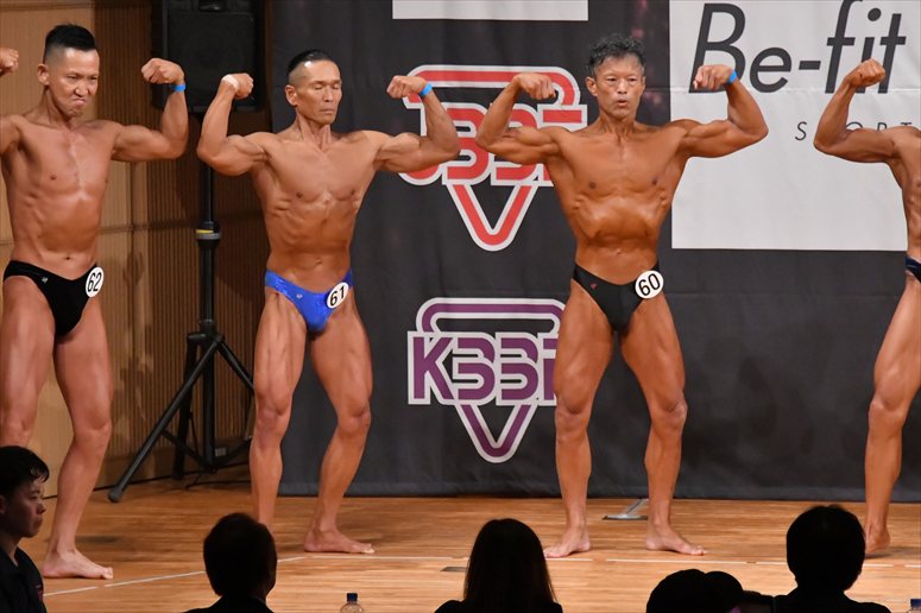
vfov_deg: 5.1
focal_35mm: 270
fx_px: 6904
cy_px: 306
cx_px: 460
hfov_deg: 7.6
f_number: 5.6
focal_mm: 180
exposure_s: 1/400
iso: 9000
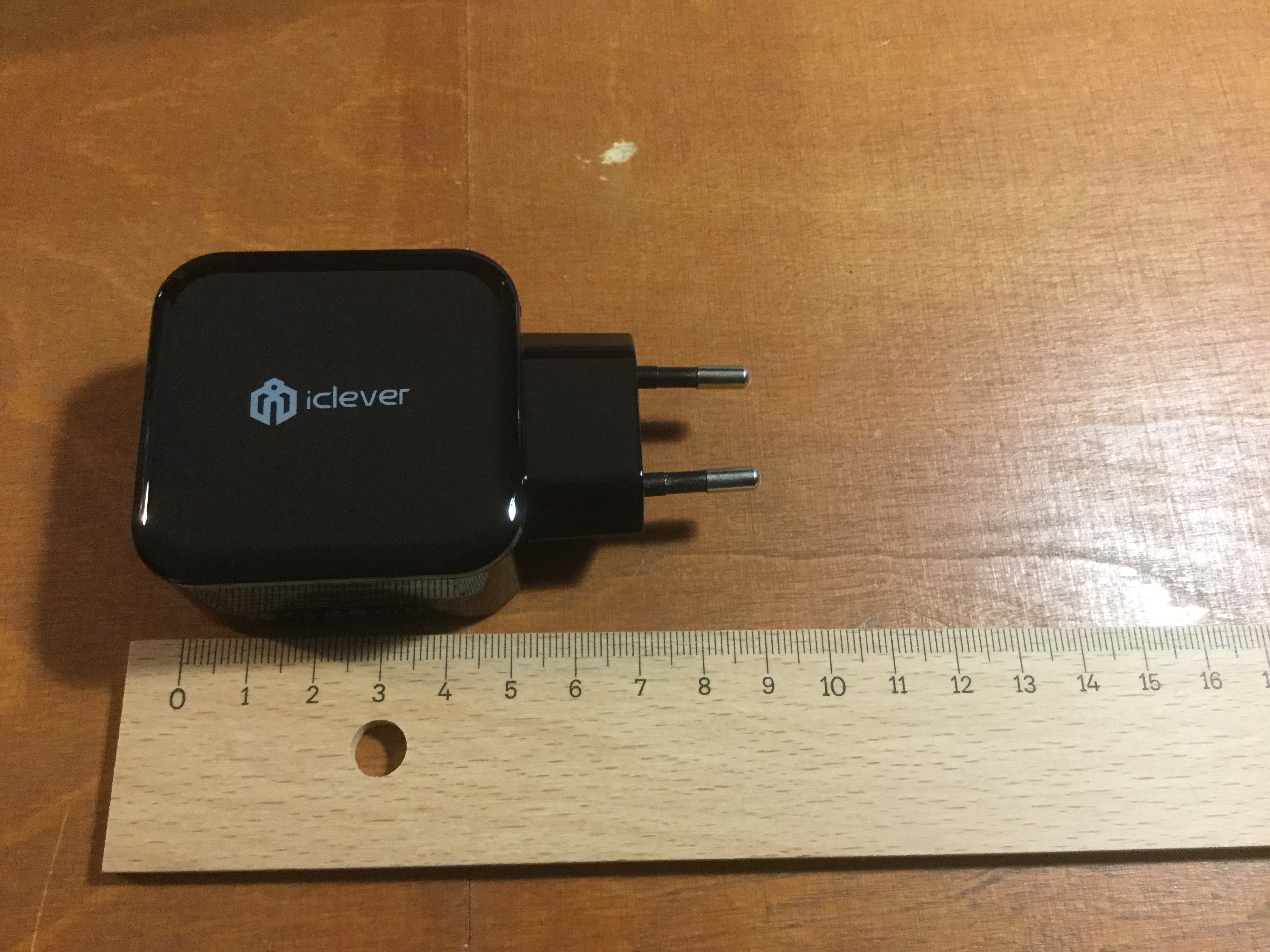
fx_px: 1137
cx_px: 635
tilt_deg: -68.2
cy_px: 476
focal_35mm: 31
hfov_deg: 58.4
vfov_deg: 45.4
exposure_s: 1/25
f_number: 2.4
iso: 200
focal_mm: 3.3
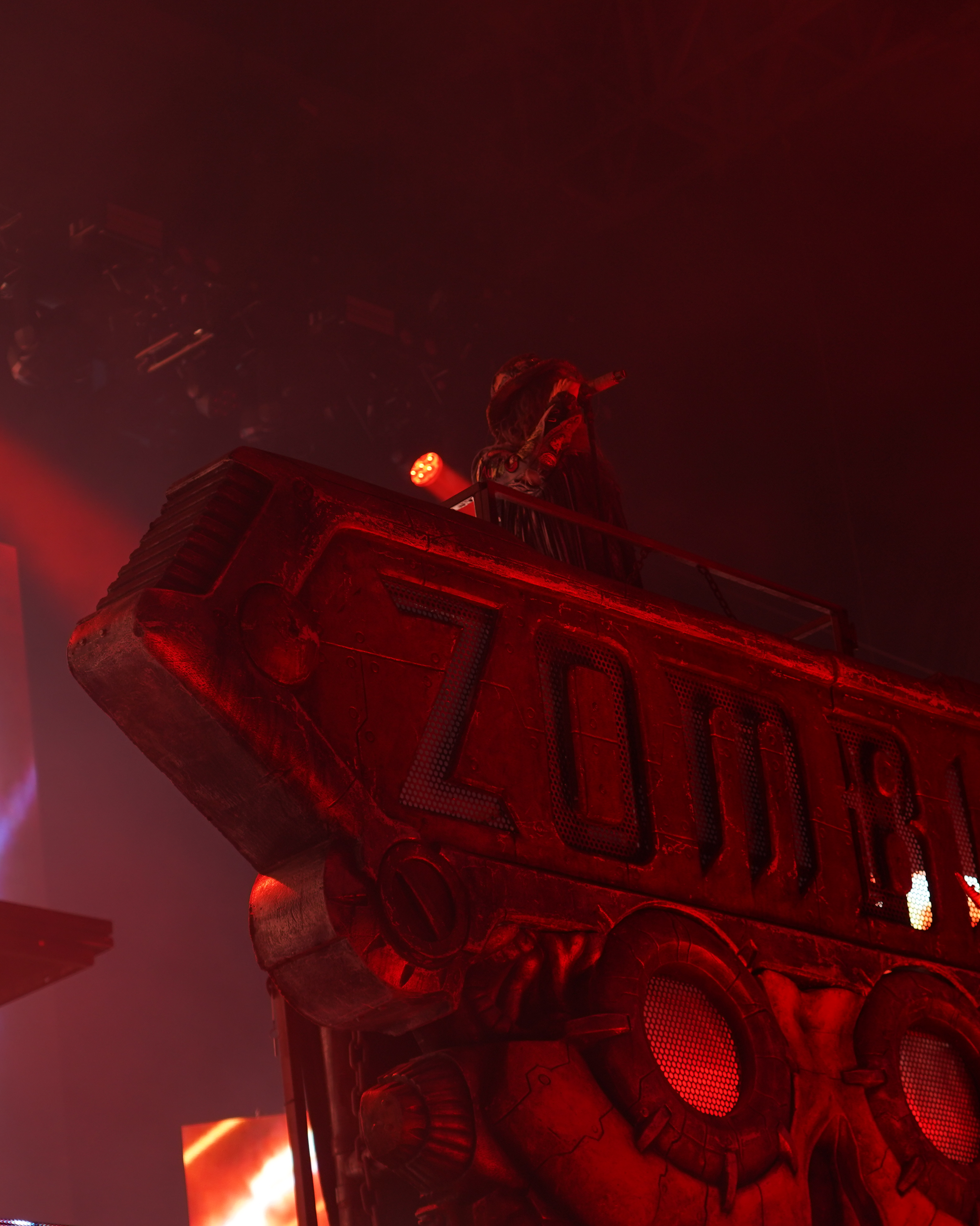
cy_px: 618
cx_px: 727
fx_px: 3299
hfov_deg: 16.8
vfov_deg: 21.0
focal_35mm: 91
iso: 320
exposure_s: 1/80
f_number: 4
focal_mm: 64
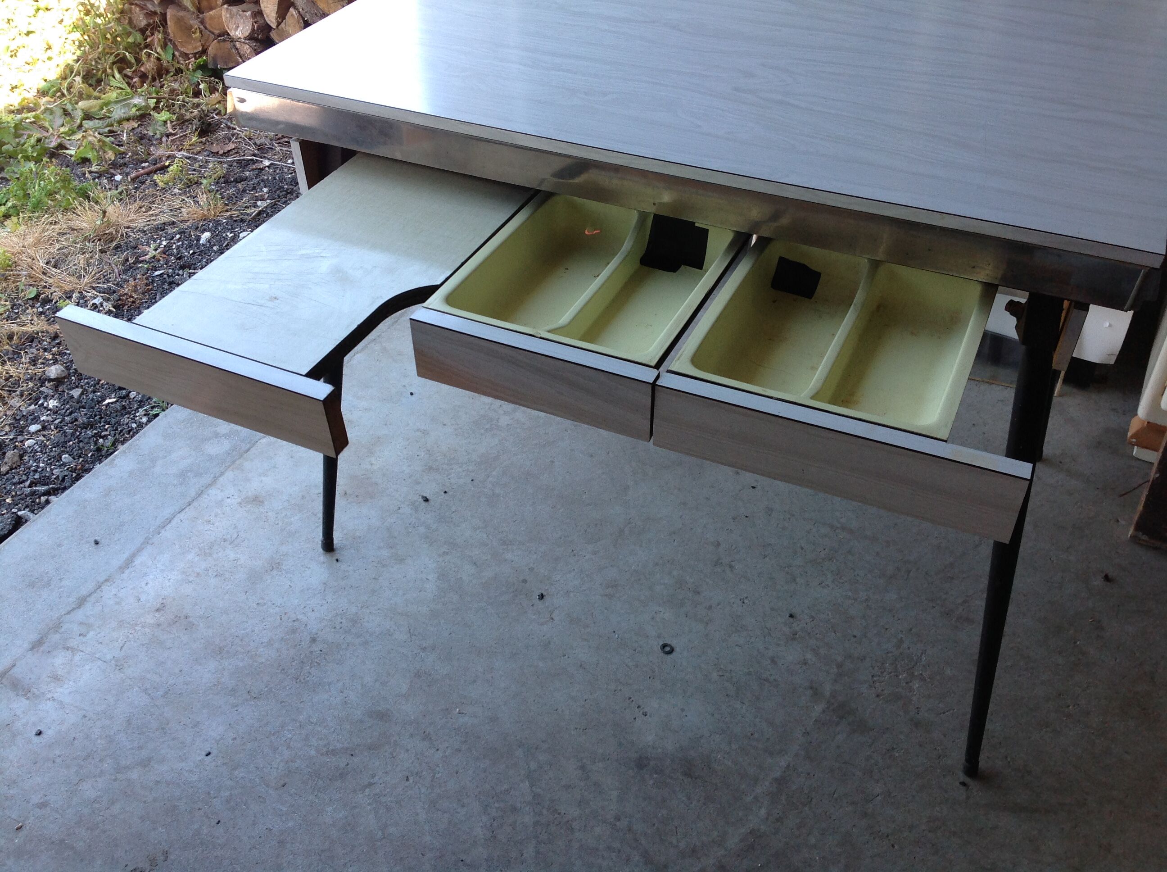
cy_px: 436
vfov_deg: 40.6
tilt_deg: -39.1
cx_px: 584
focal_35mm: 35
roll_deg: +1.2
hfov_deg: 52.7
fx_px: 1178
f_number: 2.4
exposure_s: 1/120
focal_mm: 4.28
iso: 64
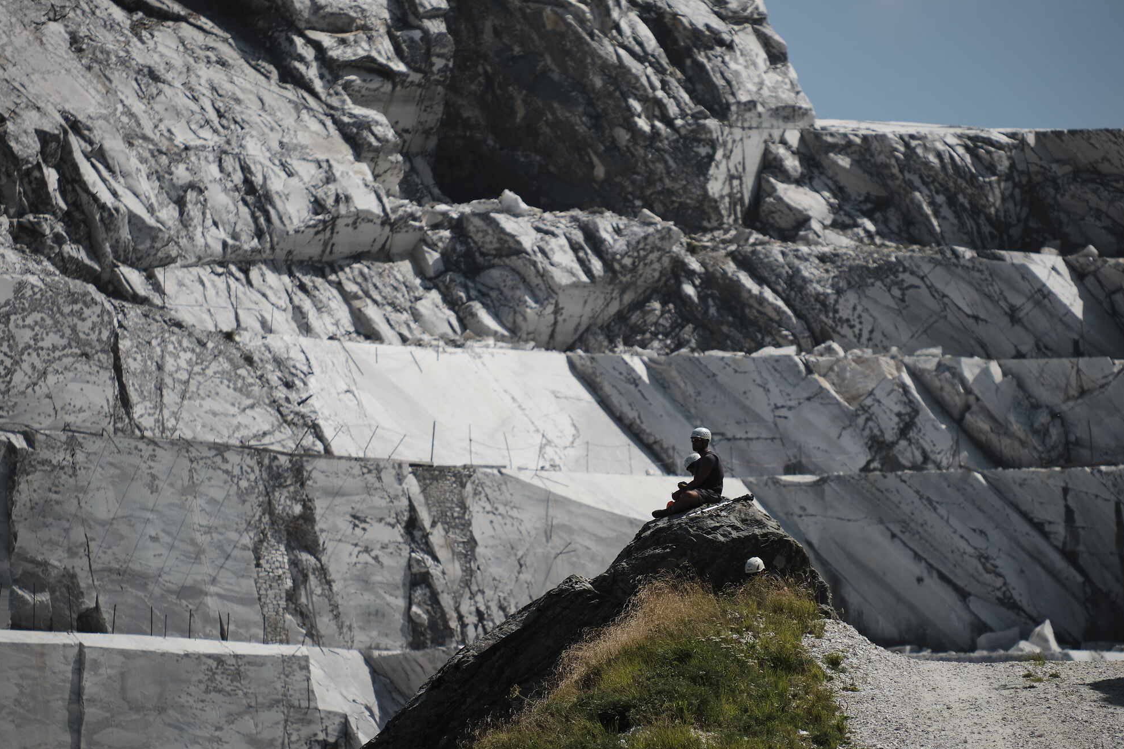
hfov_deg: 5.6
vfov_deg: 3.8
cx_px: 583
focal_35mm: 366
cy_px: 448
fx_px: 11426
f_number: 4.8
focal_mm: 200
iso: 160
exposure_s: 1/1900
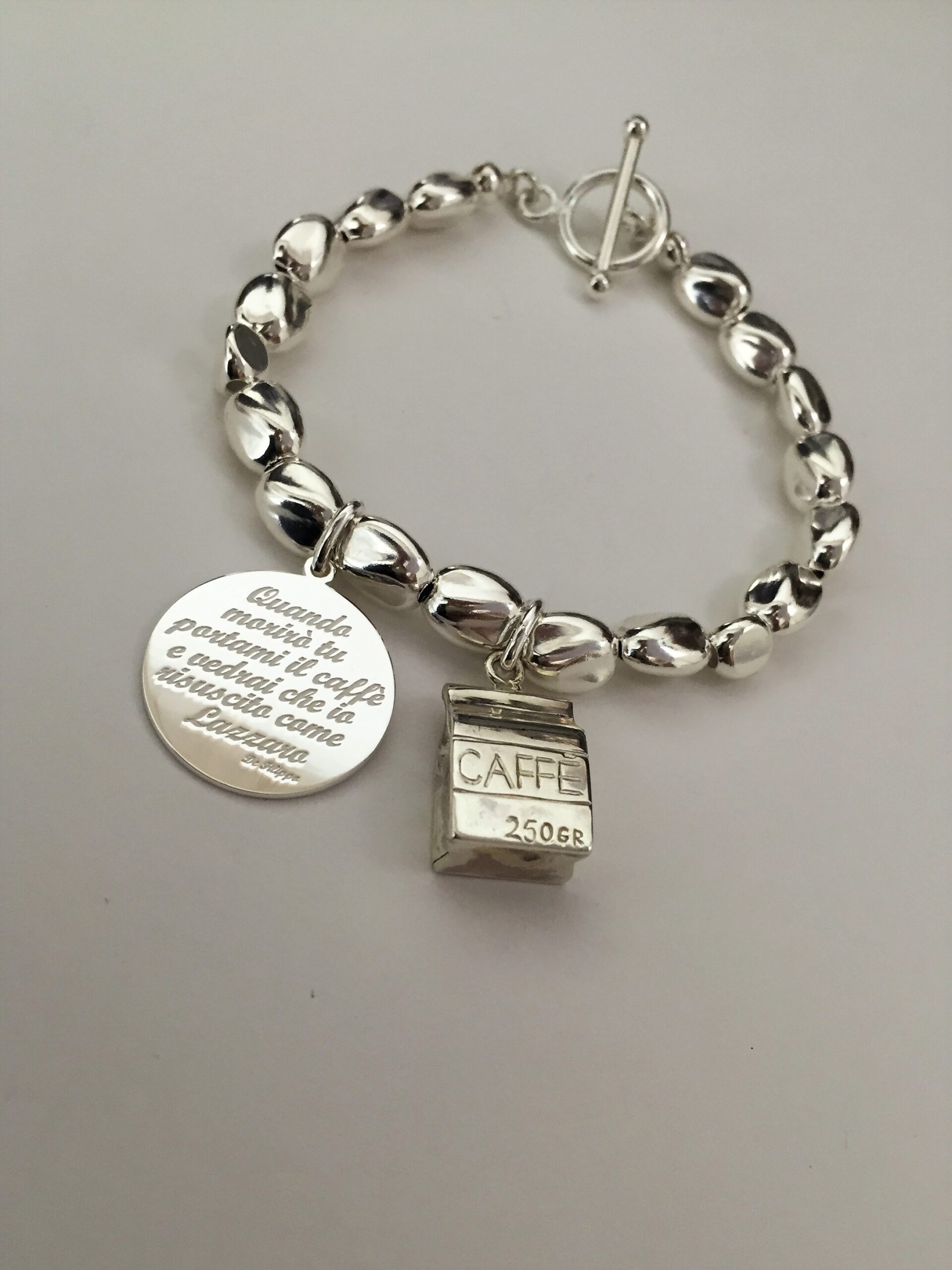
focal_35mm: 29
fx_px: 1063
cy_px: 635
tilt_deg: -55.8
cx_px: 476
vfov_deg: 61.7
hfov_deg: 48.2
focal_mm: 4.15
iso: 100
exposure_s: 1/33
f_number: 2.2
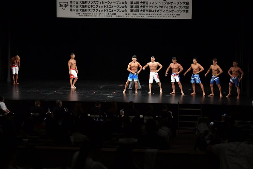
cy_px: 84
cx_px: 126
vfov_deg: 18.9
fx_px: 506
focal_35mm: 72
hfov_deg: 28.1
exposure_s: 1/400
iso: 3200
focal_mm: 48
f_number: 5.6
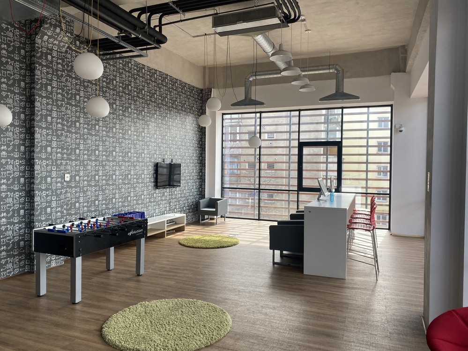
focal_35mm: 26
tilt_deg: -1.3
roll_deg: -1.0
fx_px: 351
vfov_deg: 53.1
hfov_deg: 67.3
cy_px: 176
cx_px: 234
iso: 32
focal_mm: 4.25
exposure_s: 1/159
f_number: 1.8
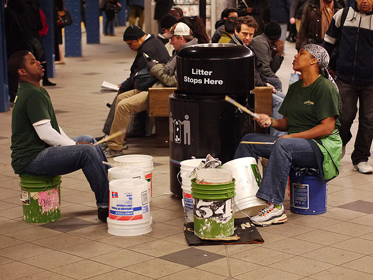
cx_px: 186
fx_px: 970
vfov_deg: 16.4
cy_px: 140
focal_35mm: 90
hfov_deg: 21.8
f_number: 1.8
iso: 1000
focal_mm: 45
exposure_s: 1/125
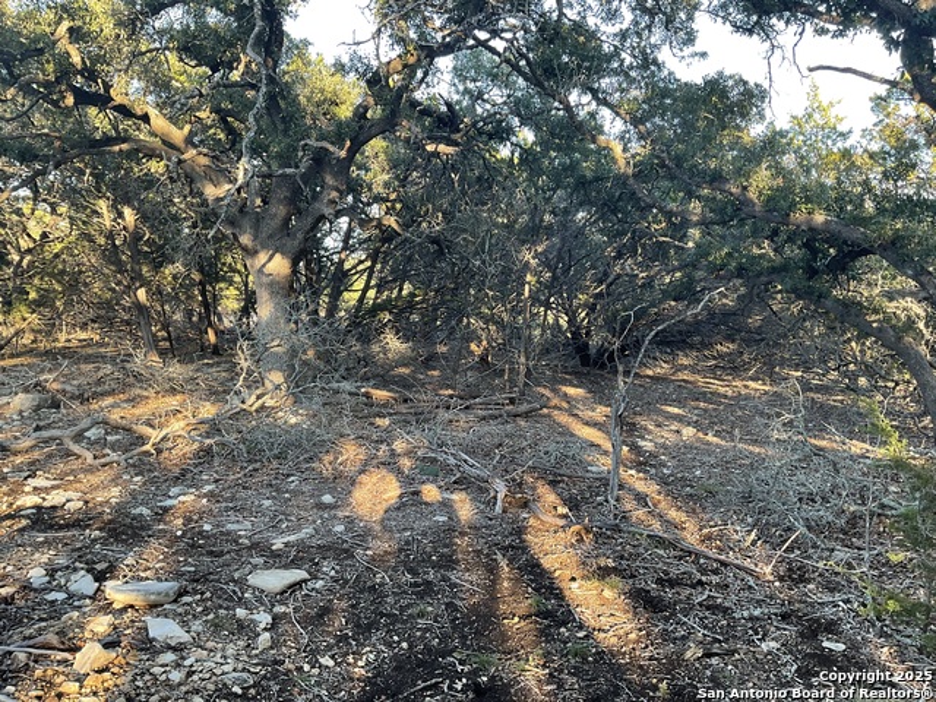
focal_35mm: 29
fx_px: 784
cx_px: 468
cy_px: 351
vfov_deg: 48.2
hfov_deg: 61.7
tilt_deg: -3.7
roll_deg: +2.6
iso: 50
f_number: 1.8
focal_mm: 3
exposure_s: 1/120
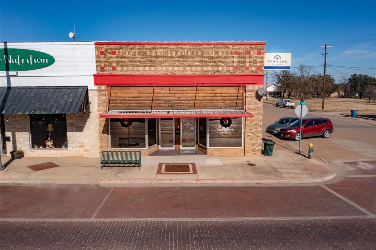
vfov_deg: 46.3
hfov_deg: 65.5
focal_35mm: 28
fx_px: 292
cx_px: 188
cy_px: 125
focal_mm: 10.26
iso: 100
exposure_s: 1/240
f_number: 11
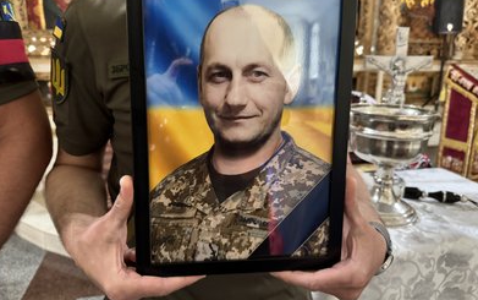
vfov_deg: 47.6
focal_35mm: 26
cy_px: 131
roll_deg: -0.4
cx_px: 235
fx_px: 339
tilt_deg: -12.7
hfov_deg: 70.4
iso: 1000
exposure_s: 1/32
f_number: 1.78
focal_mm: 6.76
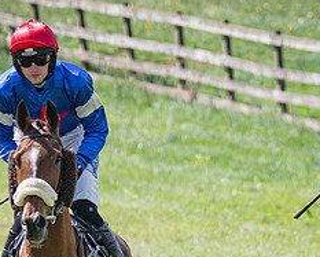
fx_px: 10934
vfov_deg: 1.3
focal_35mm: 1153
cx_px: -2
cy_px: 227
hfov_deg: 1.7
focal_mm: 200
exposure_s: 1/2000
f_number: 4
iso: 200
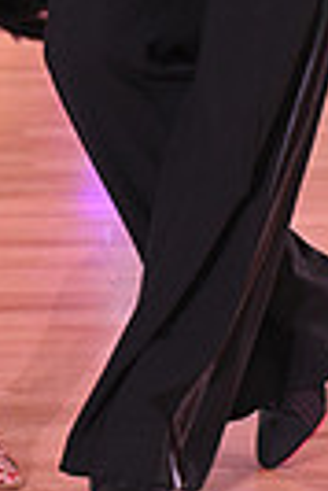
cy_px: -332
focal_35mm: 341
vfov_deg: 5.9
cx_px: -64
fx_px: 4648
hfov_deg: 4.0
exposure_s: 1/200
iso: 1600
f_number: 5
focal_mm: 78
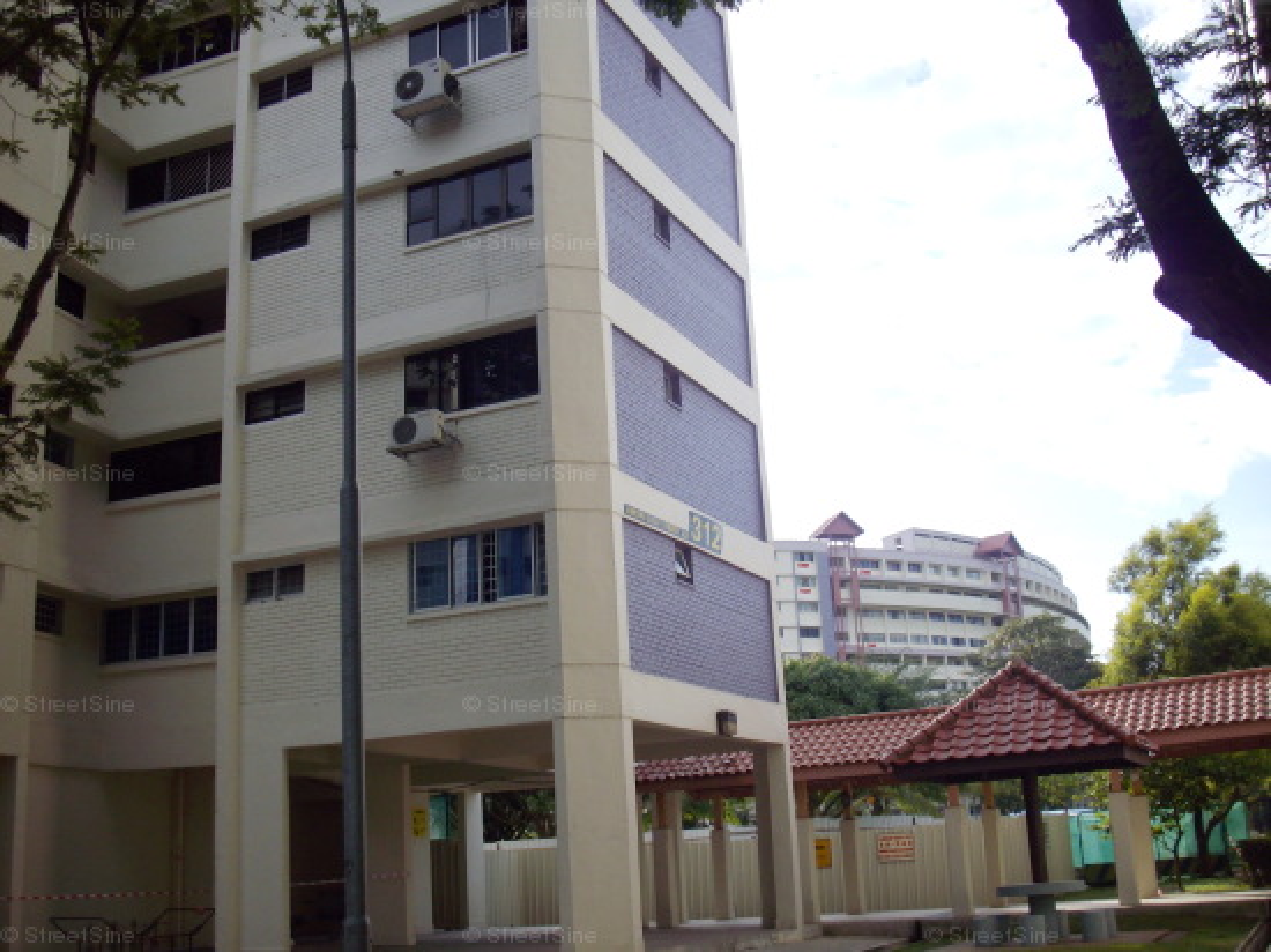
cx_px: 636
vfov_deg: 38.6
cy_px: 476
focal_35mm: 37
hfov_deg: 50.2
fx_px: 1358
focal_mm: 6.2
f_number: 5.6
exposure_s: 1/250
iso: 80
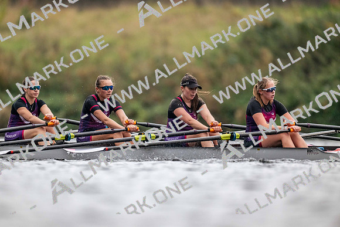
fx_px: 5668
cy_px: 114
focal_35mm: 600
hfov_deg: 3.4
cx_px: 170
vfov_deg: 2.3
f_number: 4
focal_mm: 600
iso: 3200
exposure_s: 1/2500
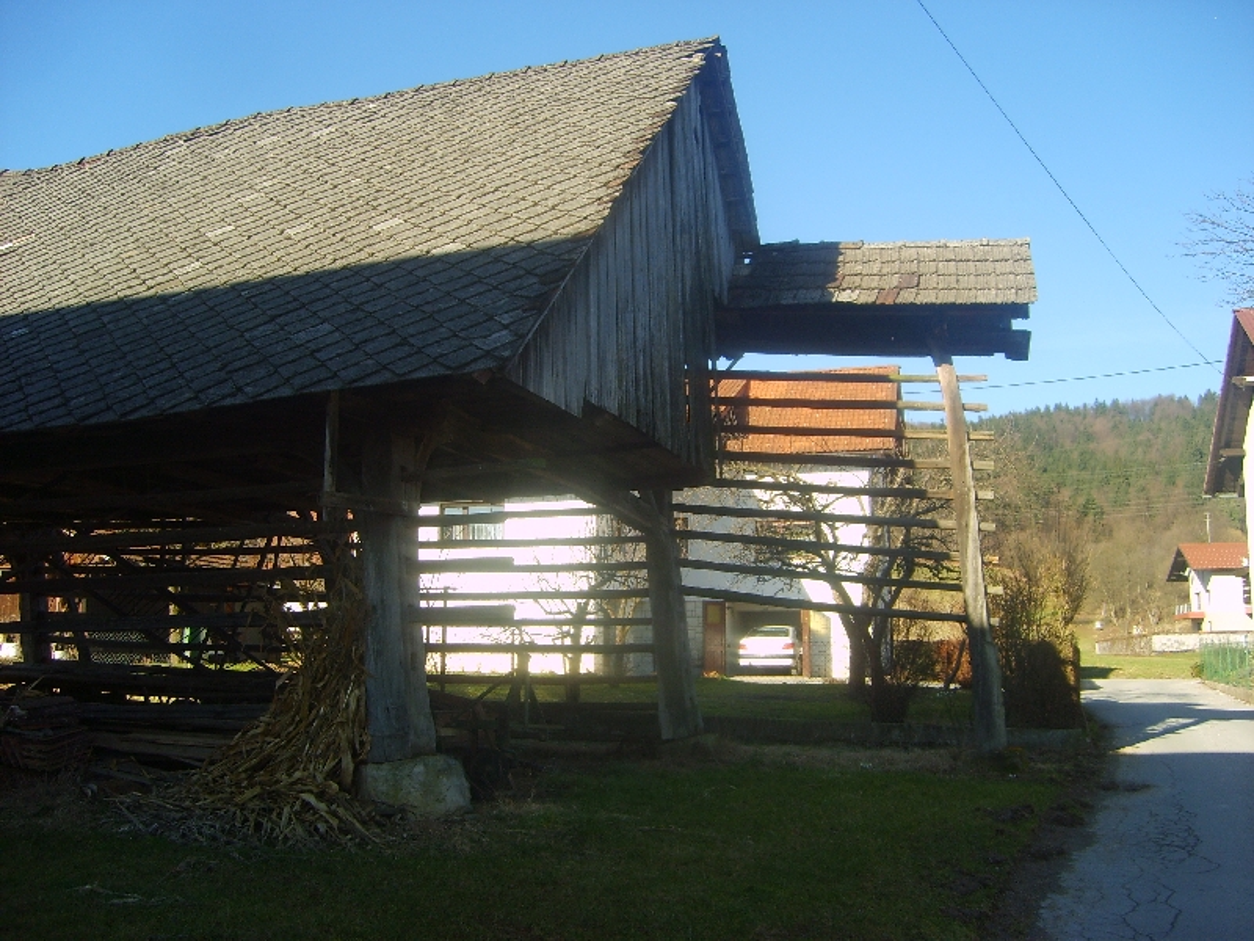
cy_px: 470
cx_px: 627
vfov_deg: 40.7
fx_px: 1268
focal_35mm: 35
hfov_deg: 52.6
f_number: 2.8
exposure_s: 1/350
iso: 50
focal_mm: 5.8
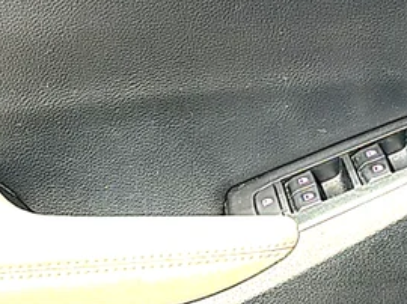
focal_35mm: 96
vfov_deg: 15.4
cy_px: 151
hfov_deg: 20.3
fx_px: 1128
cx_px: 295
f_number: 1.78
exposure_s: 1/866
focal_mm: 6.86
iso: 80
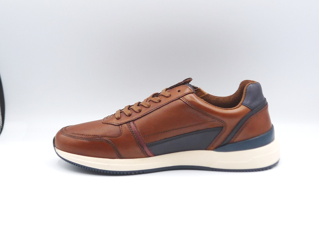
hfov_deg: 38.2
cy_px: 120
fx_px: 461
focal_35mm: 50
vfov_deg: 29.1
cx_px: 160
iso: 100
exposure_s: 1/160
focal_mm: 5
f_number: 4
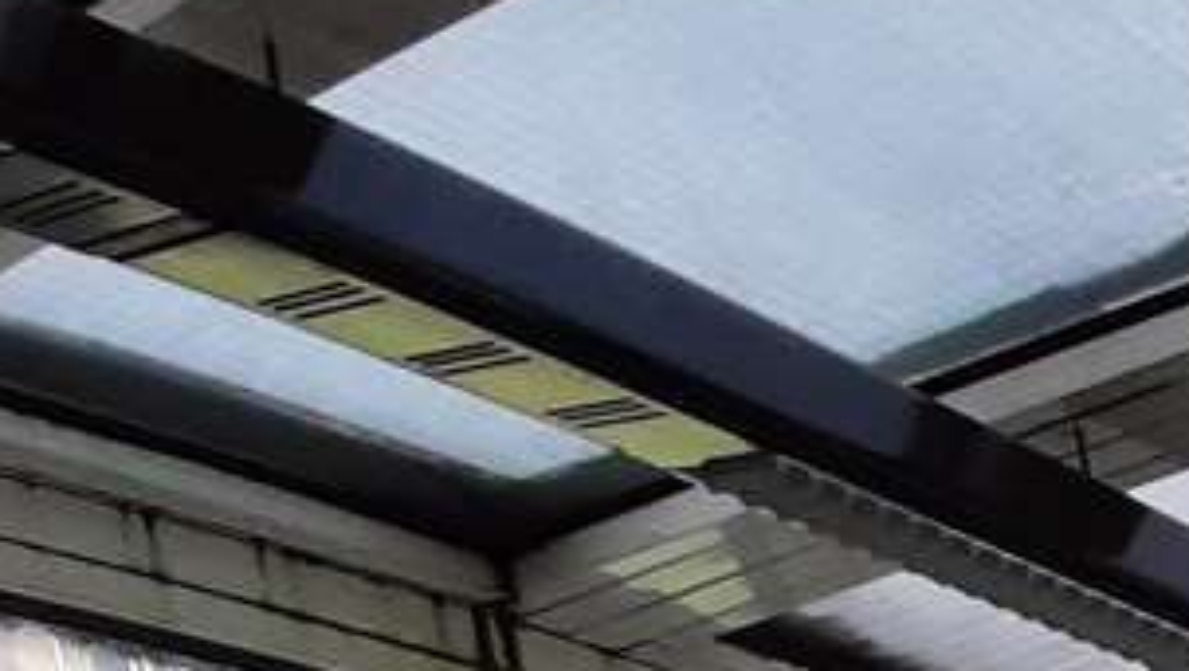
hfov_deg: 17.9
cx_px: 2496
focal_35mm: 70
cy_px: 2093
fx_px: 2209
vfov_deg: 10.7
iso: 40
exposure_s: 1/416
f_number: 2.2
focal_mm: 1.42
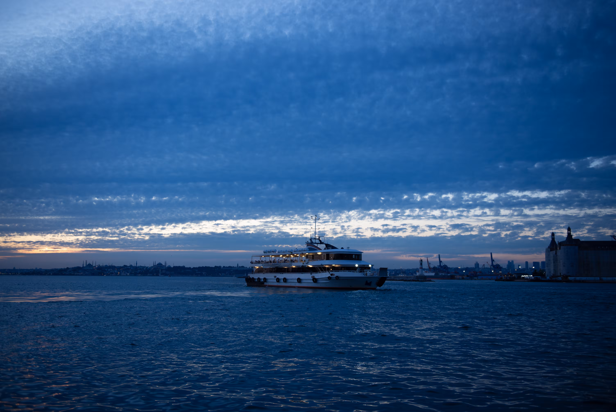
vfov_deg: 38.9
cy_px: 206
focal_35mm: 34
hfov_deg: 55.8
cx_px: 308
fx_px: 582
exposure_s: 1/160
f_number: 2.8
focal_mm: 34
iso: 160
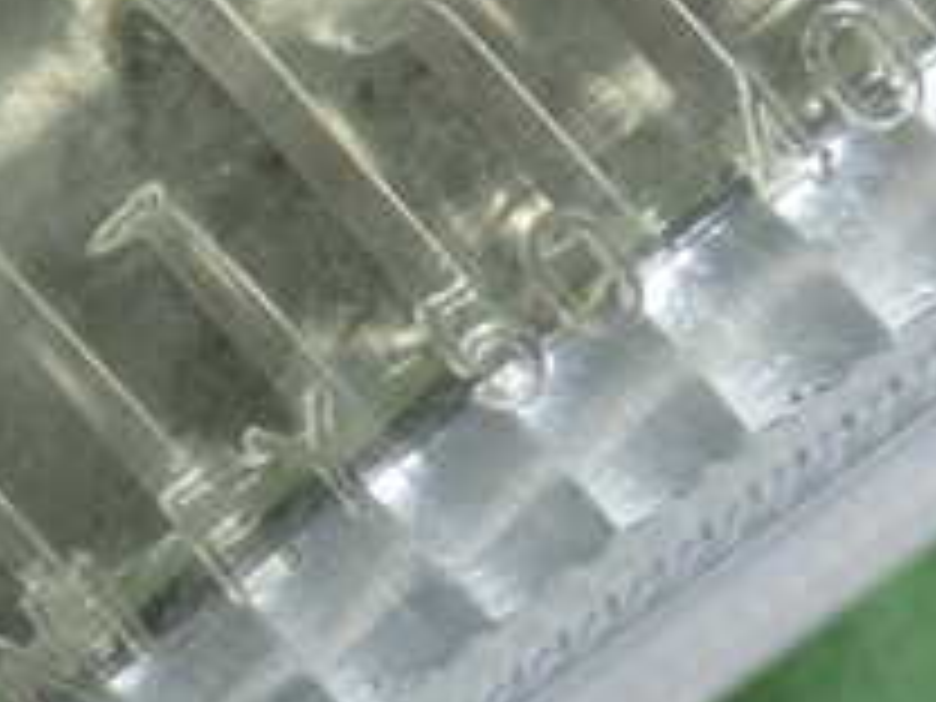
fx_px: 3434
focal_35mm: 127
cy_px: 688
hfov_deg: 15.2
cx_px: -40
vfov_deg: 11.6
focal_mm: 7.84
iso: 640
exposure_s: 1/125
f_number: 2.9
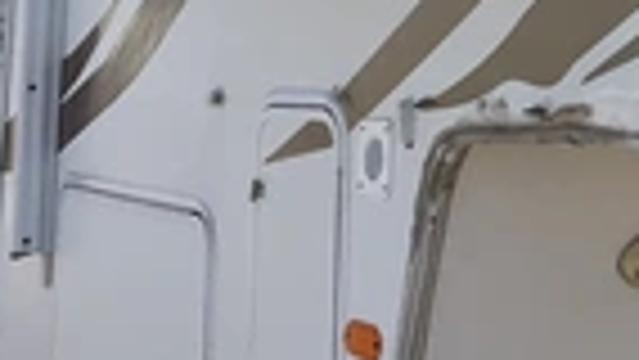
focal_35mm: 89
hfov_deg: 21.8
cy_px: -153
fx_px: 1509
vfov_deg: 13.0
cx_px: 801
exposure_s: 1/1451
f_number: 1.8
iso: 25
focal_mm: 3
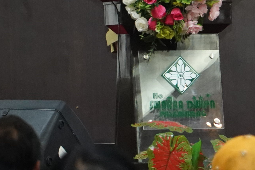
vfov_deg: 3.0
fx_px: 3244
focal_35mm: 458
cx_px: 224
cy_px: 24
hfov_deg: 4.5
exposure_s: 1/125
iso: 4000
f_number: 4
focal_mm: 101
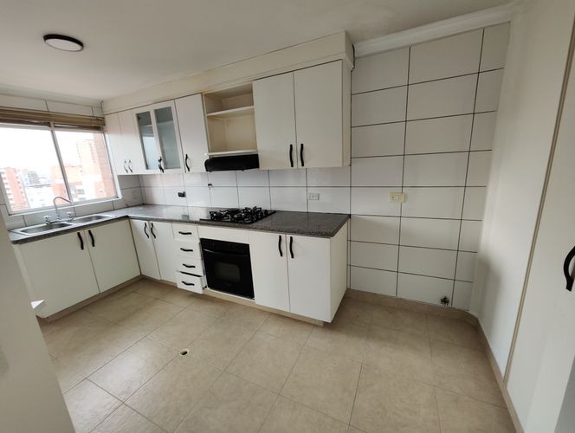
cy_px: 216
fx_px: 233
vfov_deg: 85.8
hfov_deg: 102.0
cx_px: 288
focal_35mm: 14
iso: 81
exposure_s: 1/40
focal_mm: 2.16
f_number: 2.2
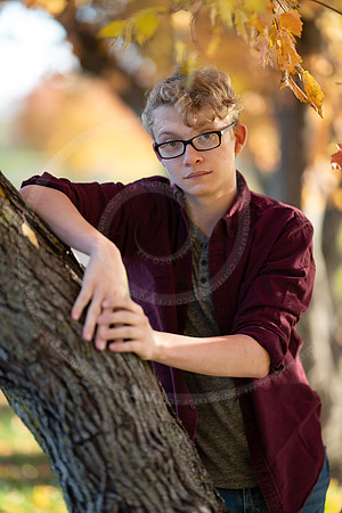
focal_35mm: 85
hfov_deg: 16.1
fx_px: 1211
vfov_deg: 23.9
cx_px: 171
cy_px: 256
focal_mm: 85
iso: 80
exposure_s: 1/500
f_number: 1.3
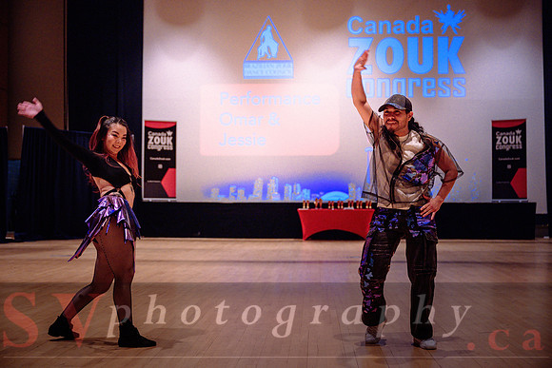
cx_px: 276
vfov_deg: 27.5
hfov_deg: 40.3
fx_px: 751
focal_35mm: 49
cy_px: 184
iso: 3200
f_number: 2.8
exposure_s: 1/200
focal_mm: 49
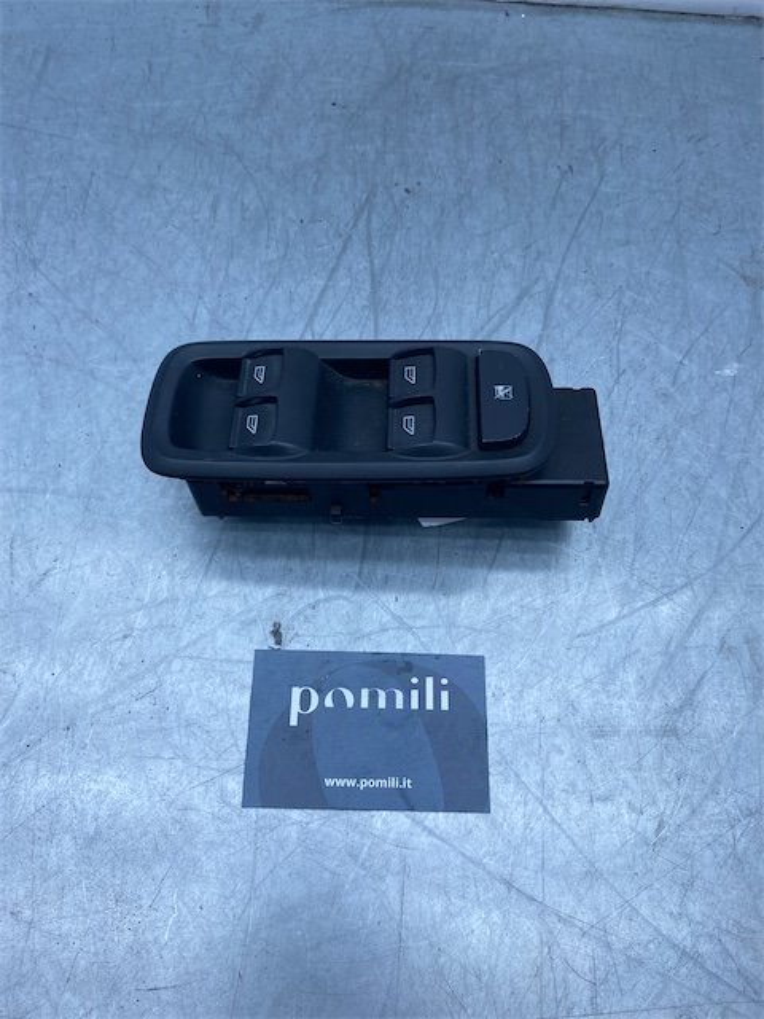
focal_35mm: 26
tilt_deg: -67.3
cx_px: 382
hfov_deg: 53.1
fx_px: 765
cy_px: 510
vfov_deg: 67.3
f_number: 1.8
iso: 32
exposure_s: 1/1034
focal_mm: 4.25
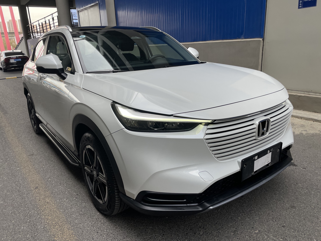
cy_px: 120
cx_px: 160
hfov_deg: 67.3
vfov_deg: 53.1
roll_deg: +2.7
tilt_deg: -16.8
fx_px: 241
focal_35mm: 26
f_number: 1.6
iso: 32
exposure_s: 1/575
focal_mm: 4.2
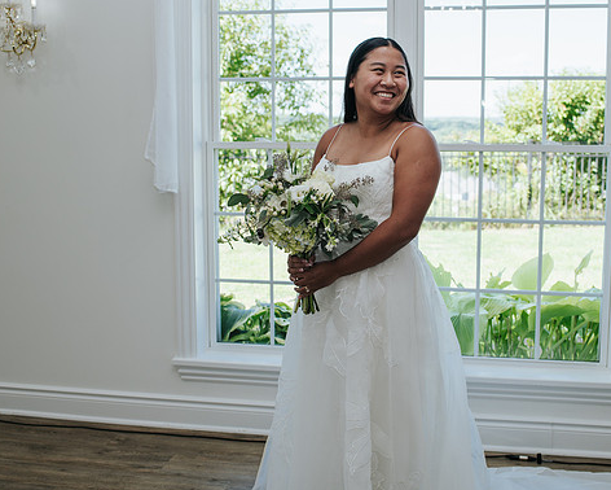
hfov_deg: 41.9
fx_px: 796
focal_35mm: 44
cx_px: 342
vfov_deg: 34.2
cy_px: 227
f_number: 3.5
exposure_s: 1/200
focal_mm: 35
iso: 100
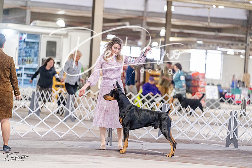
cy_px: 84
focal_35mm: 143
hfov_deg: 14.3
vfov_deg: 9.6
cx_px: 126
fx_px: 1001
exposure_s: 1/400
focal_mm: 143
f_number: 2.8
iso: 6400
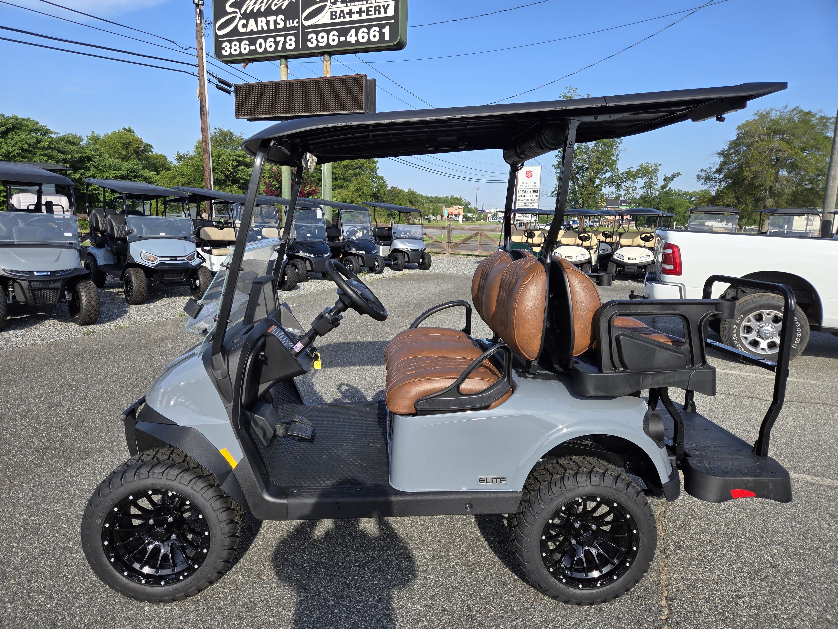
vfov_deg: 58.9
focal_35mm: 23
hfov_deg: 73.9
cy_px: 314
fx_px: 557
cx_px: 419
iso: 25
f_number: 1.8
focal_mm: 5.4
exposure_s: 1/1145
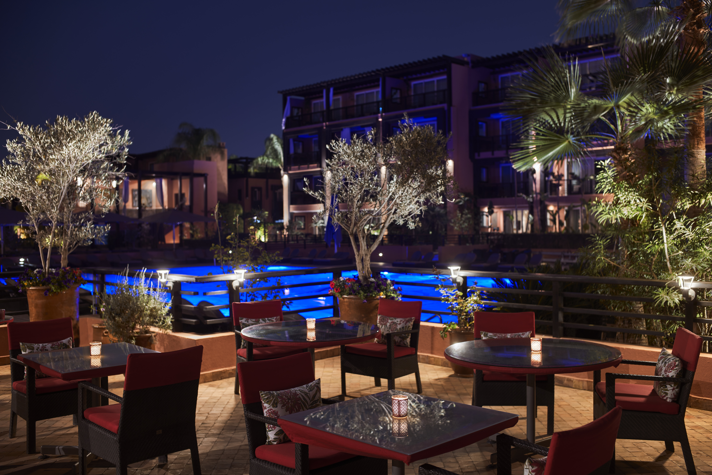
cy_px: 238
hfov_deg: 54.4
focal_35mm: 35
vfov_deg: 37.9
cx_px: 356
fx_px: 692
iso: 100
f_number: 4.8
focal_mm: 35
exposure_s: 5
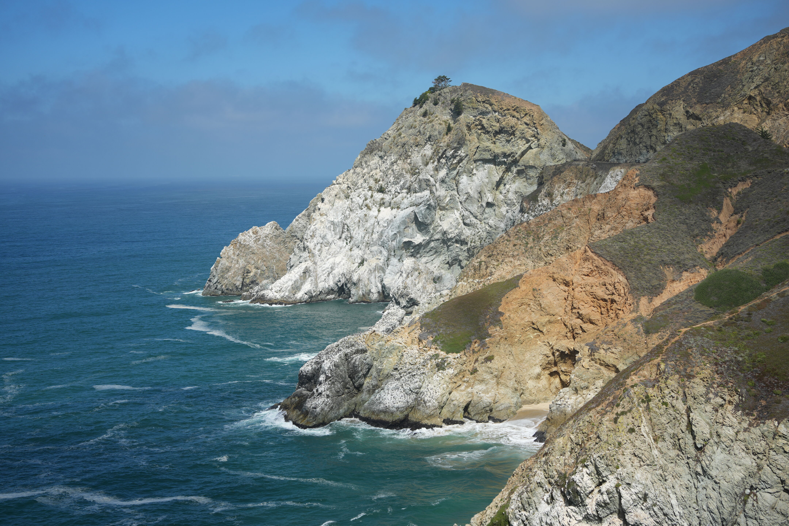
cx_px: 394
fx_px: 1096
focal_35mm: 50
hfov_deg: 39.6
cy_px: 263
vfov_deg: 27.0
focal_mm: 50
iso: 125
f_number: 4.5
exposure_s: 1/1250
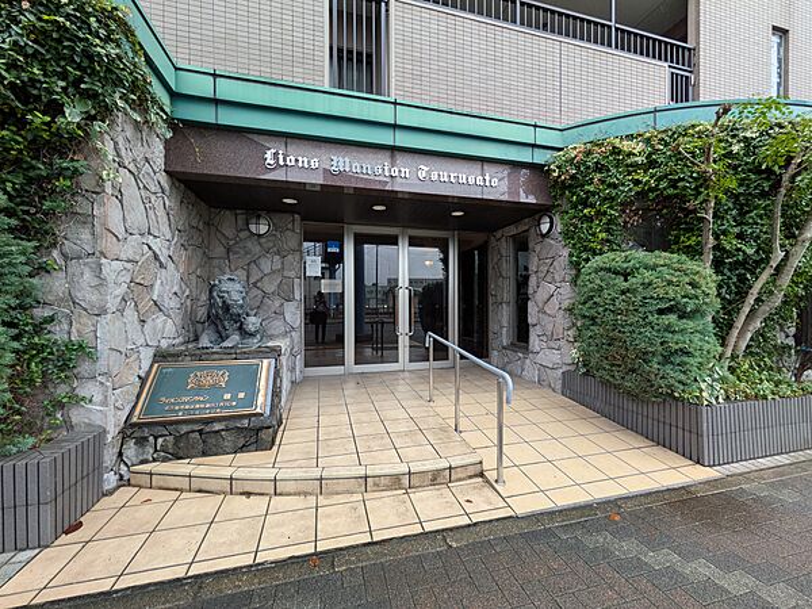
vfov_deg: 85.7
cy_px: 304
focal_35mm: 14
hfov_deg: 102.1
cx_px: 406
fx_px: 328
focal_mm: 1.83
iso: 45
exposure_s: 1/185
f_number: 2.2
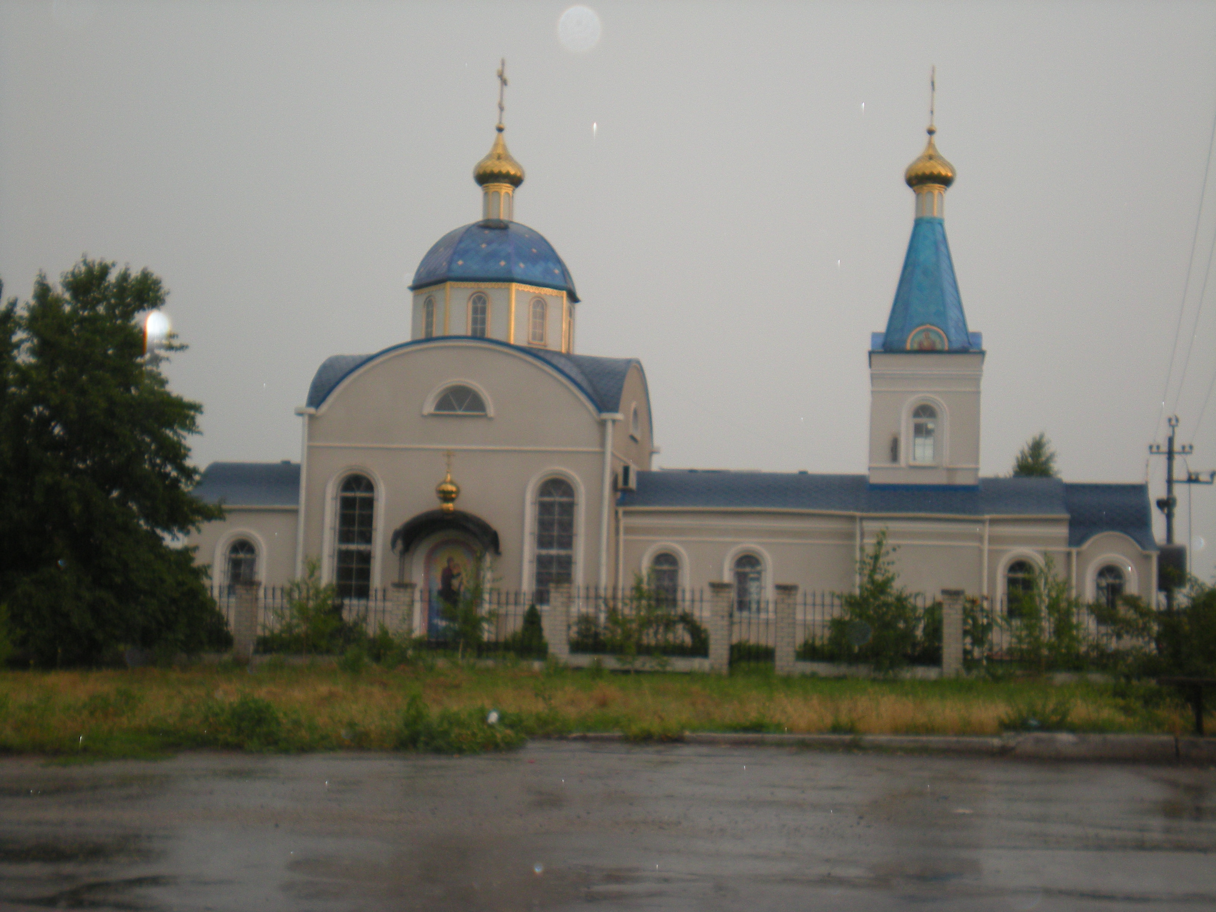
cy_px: 456
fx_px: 1967
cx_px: 608
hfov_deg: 34.3
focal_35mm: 56
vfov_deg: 26.1
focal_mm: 9.3
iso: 132
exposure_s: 1/62.1
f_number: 3.9
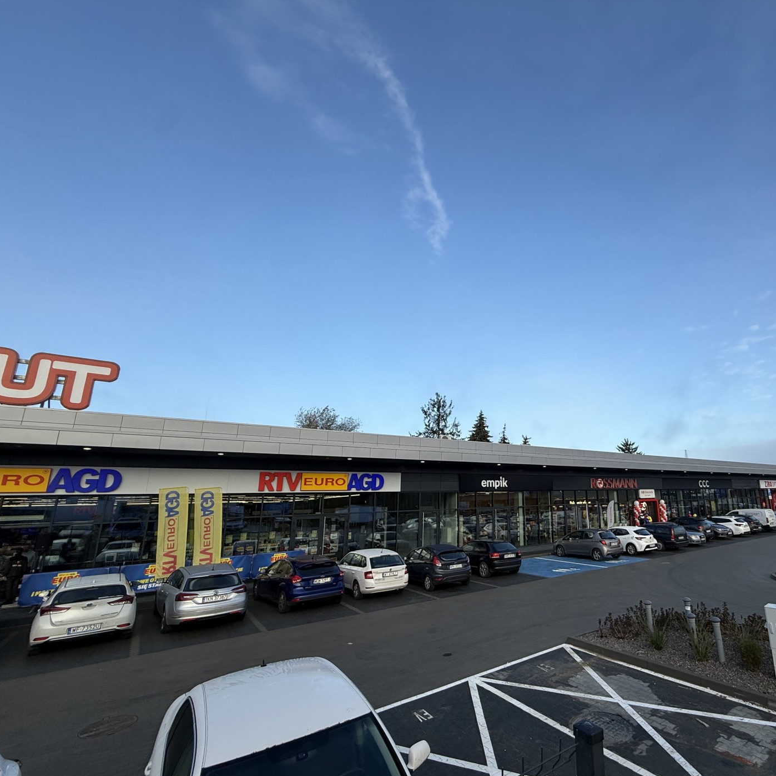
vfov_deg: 84.0
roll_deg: +1.5
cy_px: 397
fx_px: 431
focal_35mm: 17
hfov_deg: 81.0
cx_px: 520
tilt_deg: +14.1
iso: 50
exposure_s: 1/1125
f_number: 2.2
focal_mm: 2.22
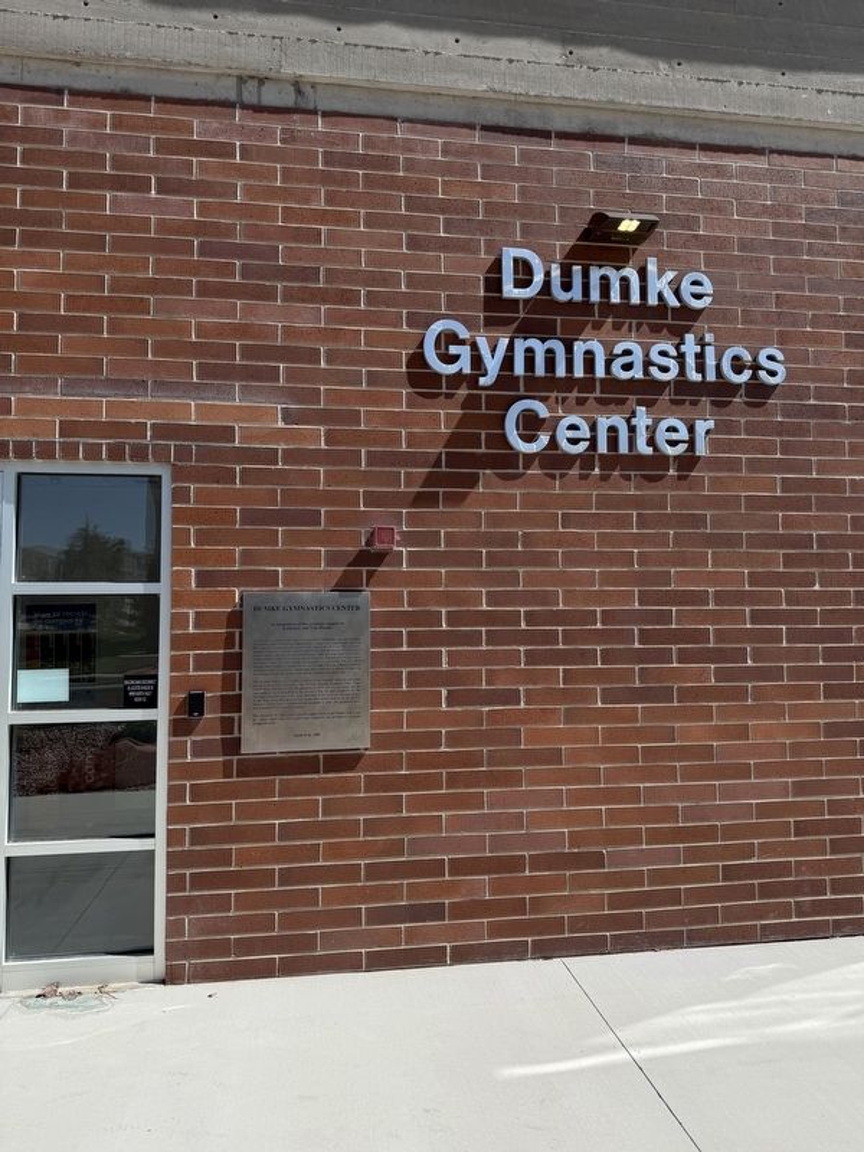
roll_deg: +0.5
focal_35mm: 24
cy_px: 576
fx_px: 799
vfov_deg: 71.6
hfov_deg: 56.8
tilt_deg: +4.2
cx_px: 432
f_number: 1.78
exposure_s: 1/5714
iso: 80
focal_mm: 6.76
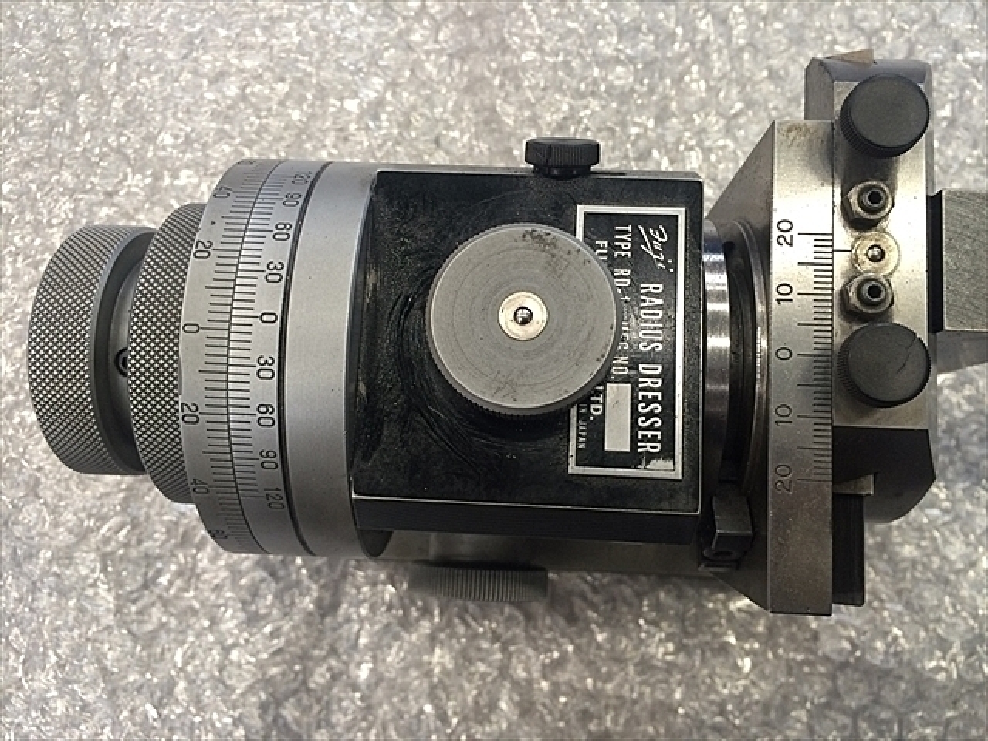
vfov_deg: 48.2
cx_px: 494
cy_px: 370
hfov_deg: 61.7
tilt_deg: -80.4
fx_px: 828
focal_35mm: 29
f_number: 2.2
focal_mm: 4.15
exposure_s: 1/30
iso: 80
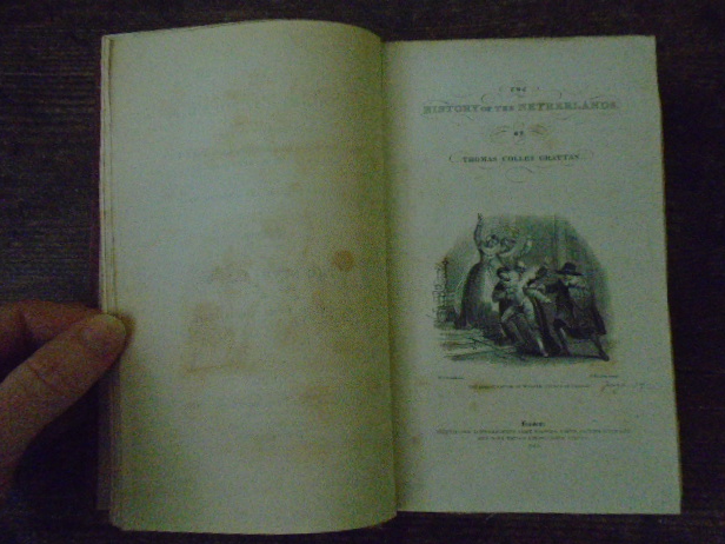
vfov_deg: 51.4
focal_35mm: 27
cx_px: 353
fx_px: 565
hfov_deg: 65.3
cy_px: 273
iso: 800
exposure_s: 1/160
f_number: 3.2
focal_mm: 4.6
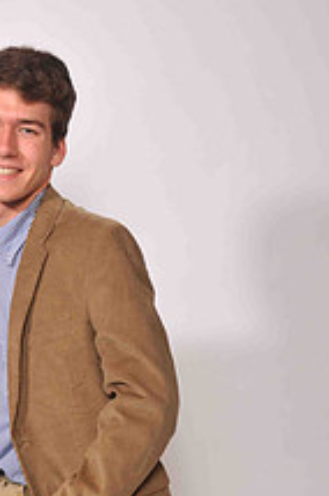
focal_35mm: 101
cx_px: 29
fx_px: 1389
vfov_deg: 19.8
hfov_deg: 13.4
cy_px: 466
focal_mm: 32
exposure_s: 1/160
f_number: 5
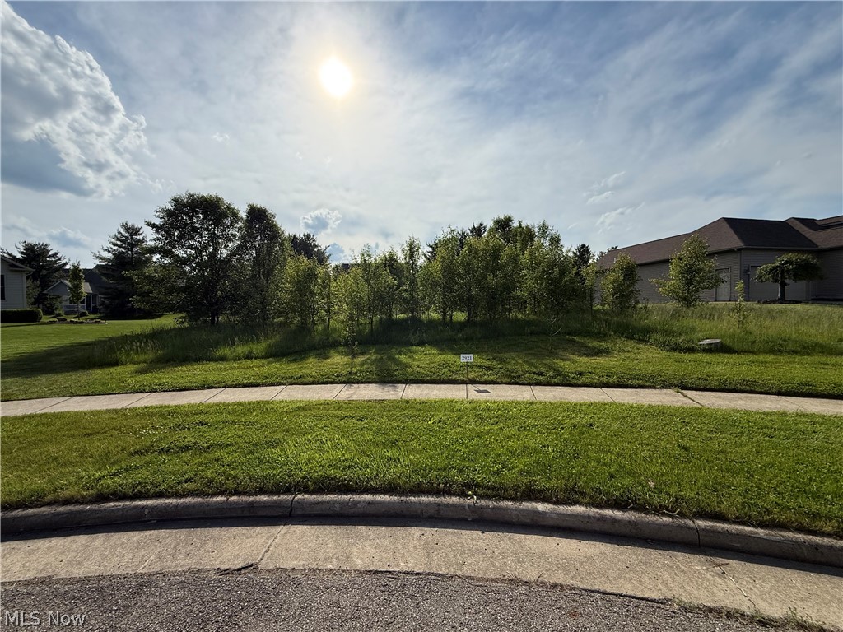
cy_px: 316
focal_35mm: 14
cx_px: 422
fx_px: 341
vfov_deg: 85.7
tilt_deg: -0.3
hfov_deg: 102.1
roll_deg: -0.1
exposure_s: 1/4425
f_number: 2.2
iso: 64
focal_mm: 2.22
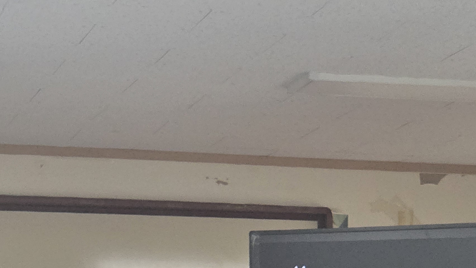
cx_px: 63
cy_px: 364
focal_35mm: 176
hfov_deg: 12.2
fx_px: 2222
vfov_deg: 6.8
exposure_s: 1/120
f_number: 2.4
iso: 320
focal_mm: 7
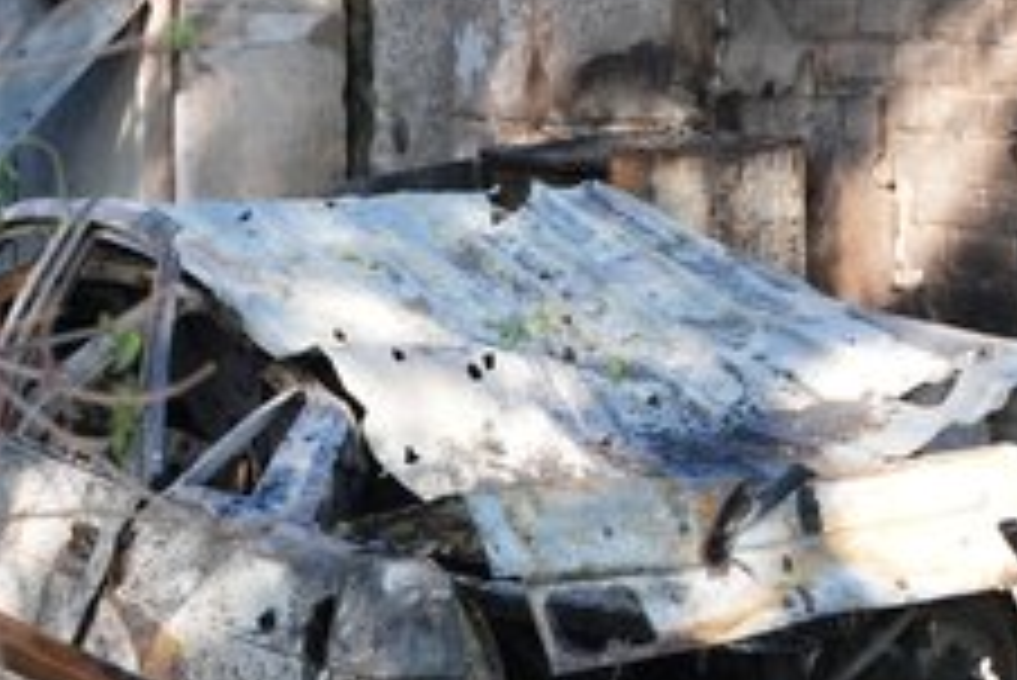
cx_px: 464
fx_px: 3760
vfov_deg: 10.3
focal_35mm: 133
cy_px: 574
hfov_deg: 15.4
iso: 400
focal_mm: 75
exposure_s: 1/160
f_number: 4
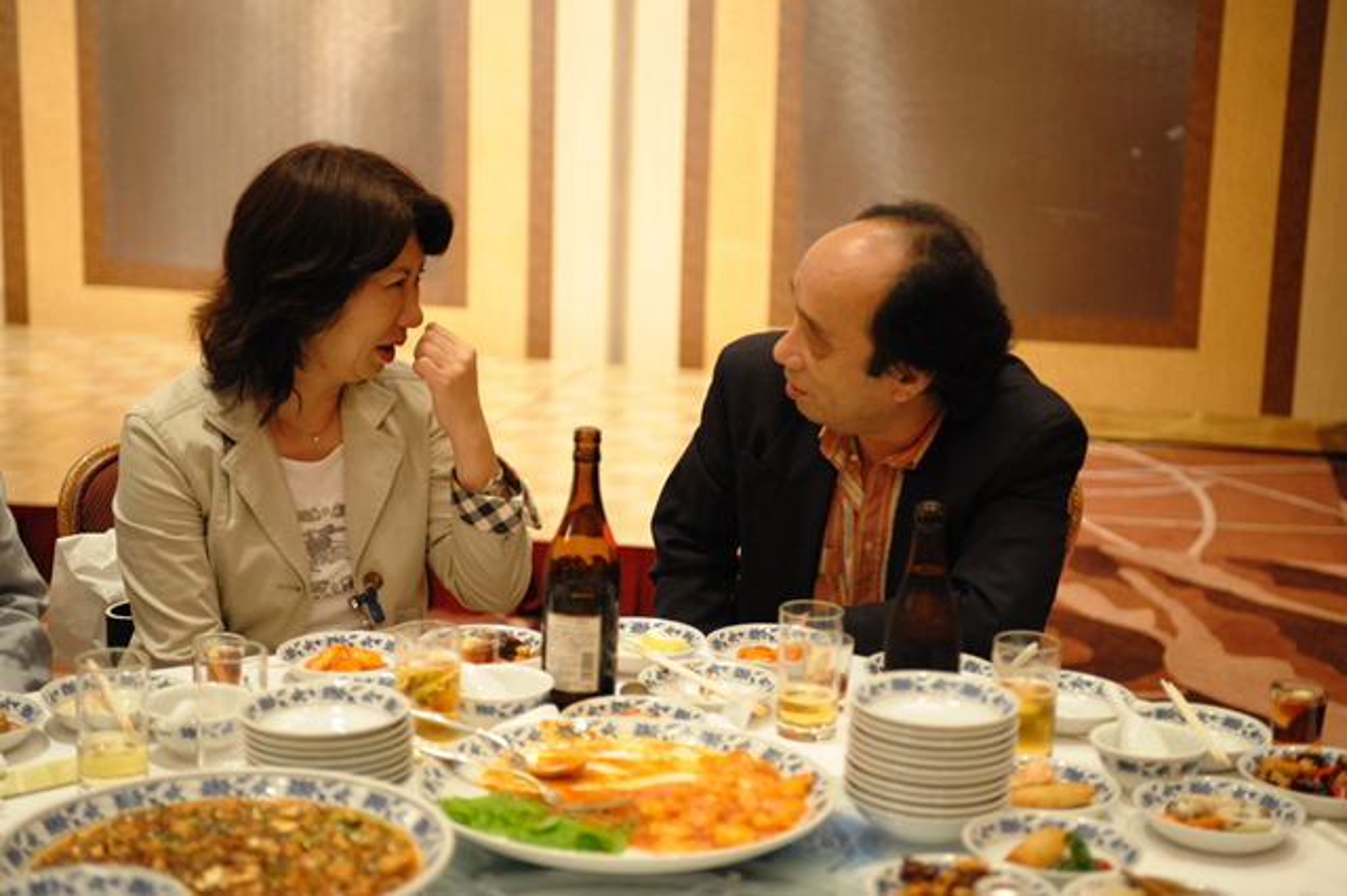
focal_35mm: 62
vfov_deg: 21.9
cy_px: 448
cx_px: 674
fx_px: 2319
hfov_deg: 32.4
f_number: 2.8
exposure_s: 1/125
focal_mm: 62
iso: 3600
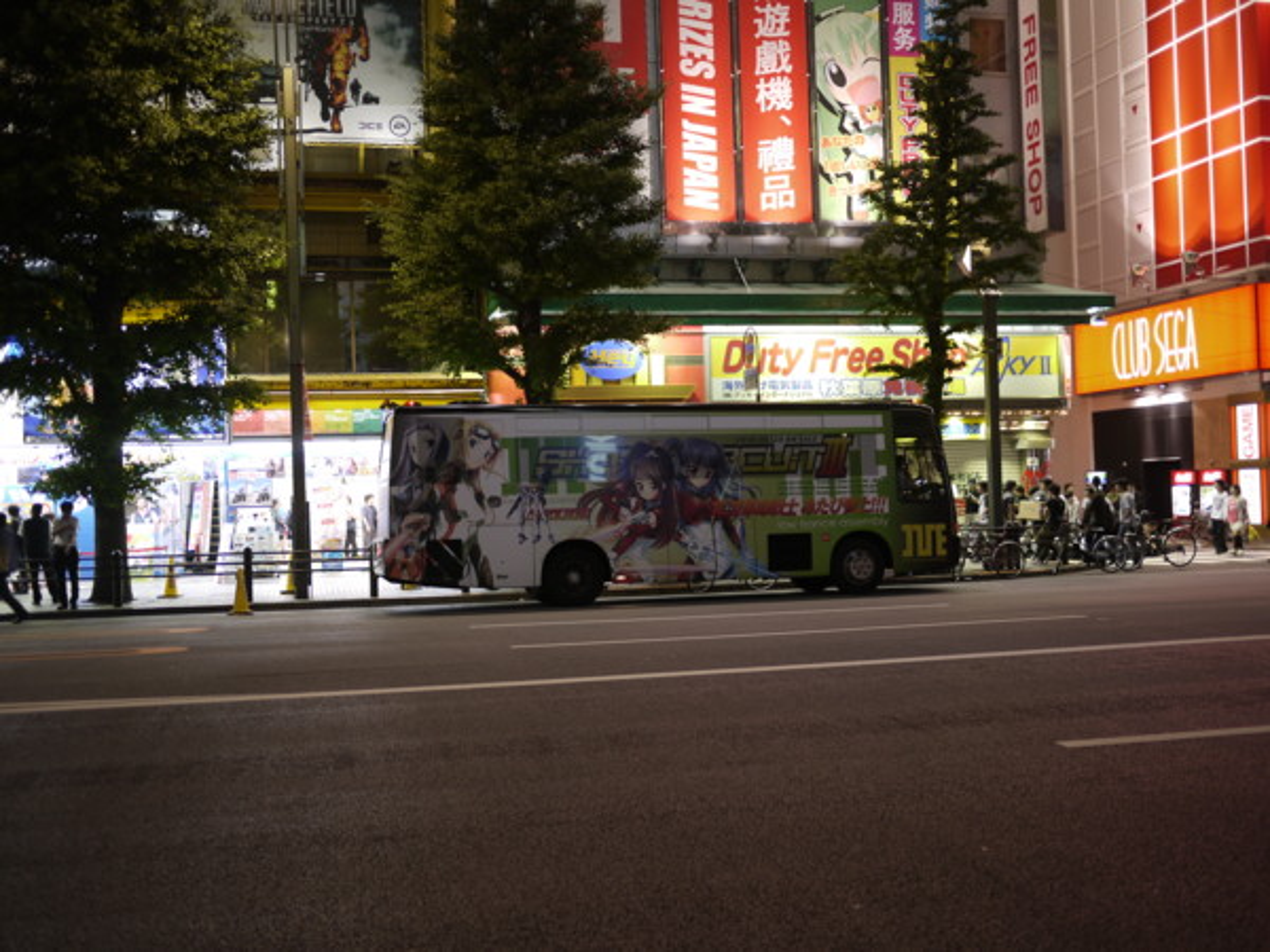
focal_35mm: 40
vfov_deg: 36.0
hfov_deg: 46.8
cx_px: 635
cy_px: 476
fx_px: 1468
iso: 100
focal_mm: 20
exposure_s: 1/30
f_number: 1.7
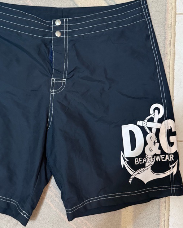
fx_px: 250
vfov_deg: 49.0
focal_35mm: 37
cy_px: 106
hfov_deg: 39.5
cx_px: 57
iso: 800
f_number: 1.78
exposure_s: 1/33
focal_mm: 6.76
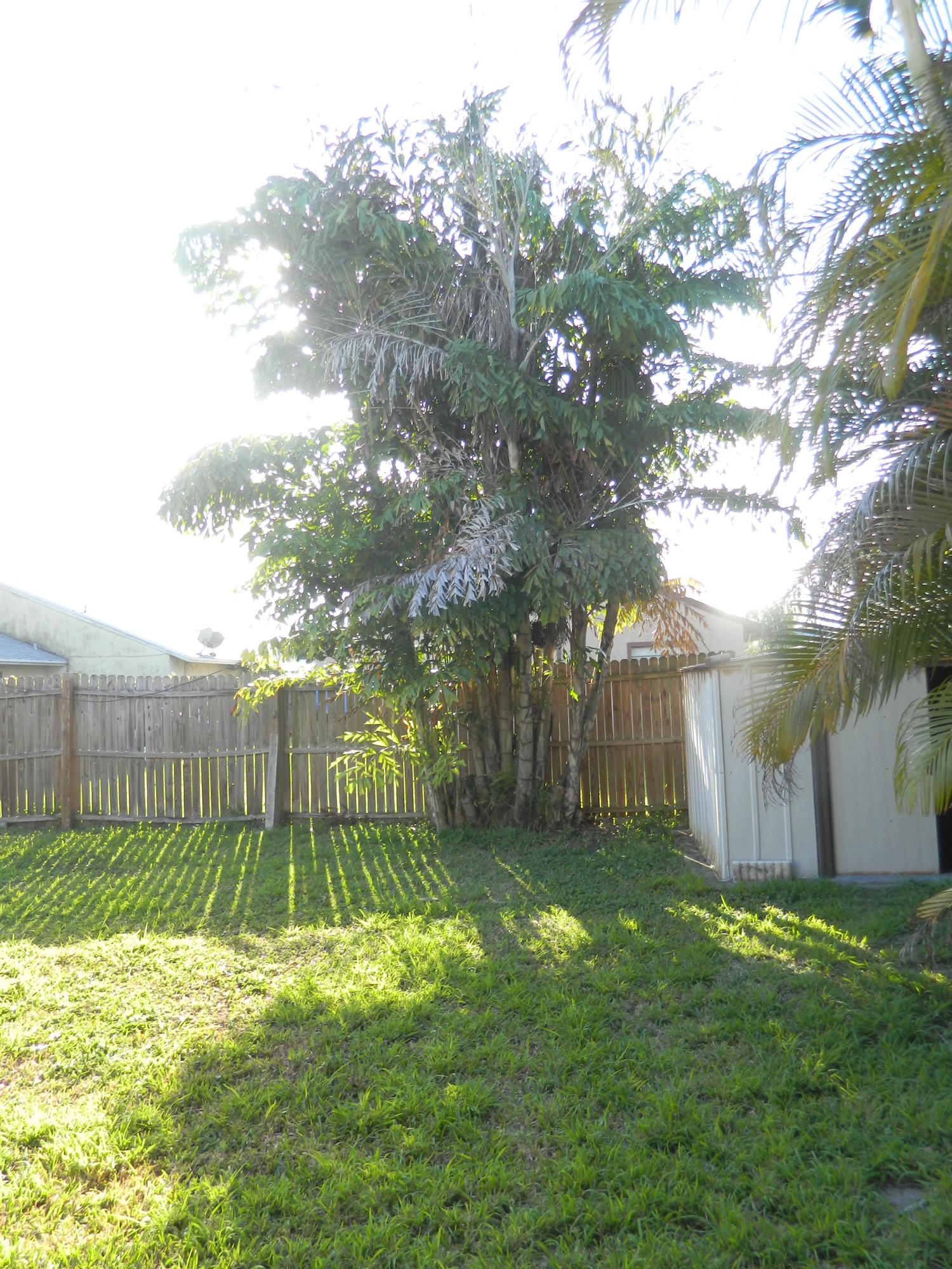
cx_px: 476
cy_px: 634
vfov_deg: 69.4
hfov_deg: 54.9
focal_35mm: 25
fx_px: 917
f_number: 3.1
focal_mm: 4.5
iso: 80
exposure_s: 1/125
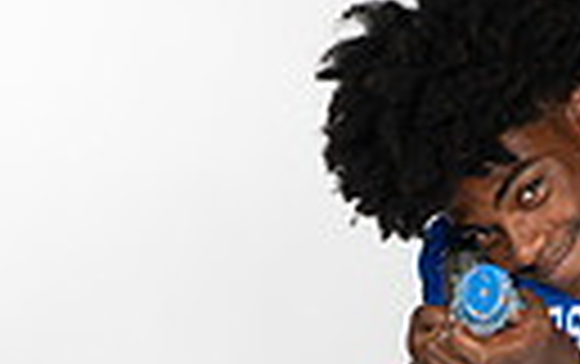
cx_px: 598
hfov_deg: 9.0
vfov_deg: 5.5
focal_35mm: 231
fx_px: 3656
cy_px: 930
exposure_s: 1/400
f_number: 7.1
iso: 250
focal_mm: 65
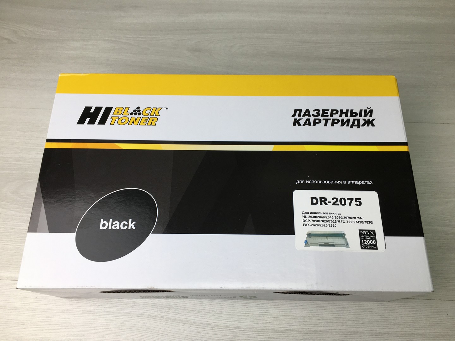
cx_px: 228
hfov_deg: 61.7
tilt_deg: -67.9
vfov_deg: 48.2
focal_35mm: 29
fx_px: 381
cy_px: 170
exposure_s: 1/100
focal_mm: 4.15
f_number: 2.2
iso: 25
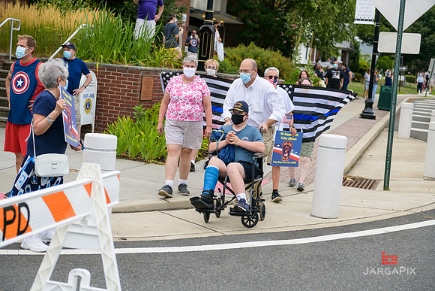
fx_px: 725
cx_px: 218
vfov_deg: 22.6
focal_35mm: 60
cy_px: 146
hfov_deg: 33.4
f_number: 3.2
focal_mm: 60
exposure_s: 1/640
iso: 200
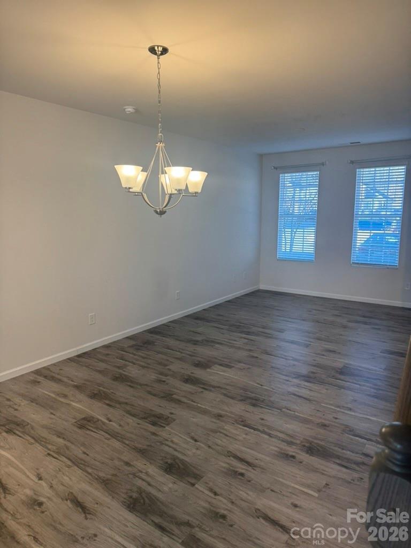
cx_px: 206
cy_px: 274
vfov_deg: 71.6
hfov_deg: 56.8
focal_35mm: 24
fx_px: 380
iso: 100
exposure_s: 1/120
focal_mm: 6.76
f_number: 1.78
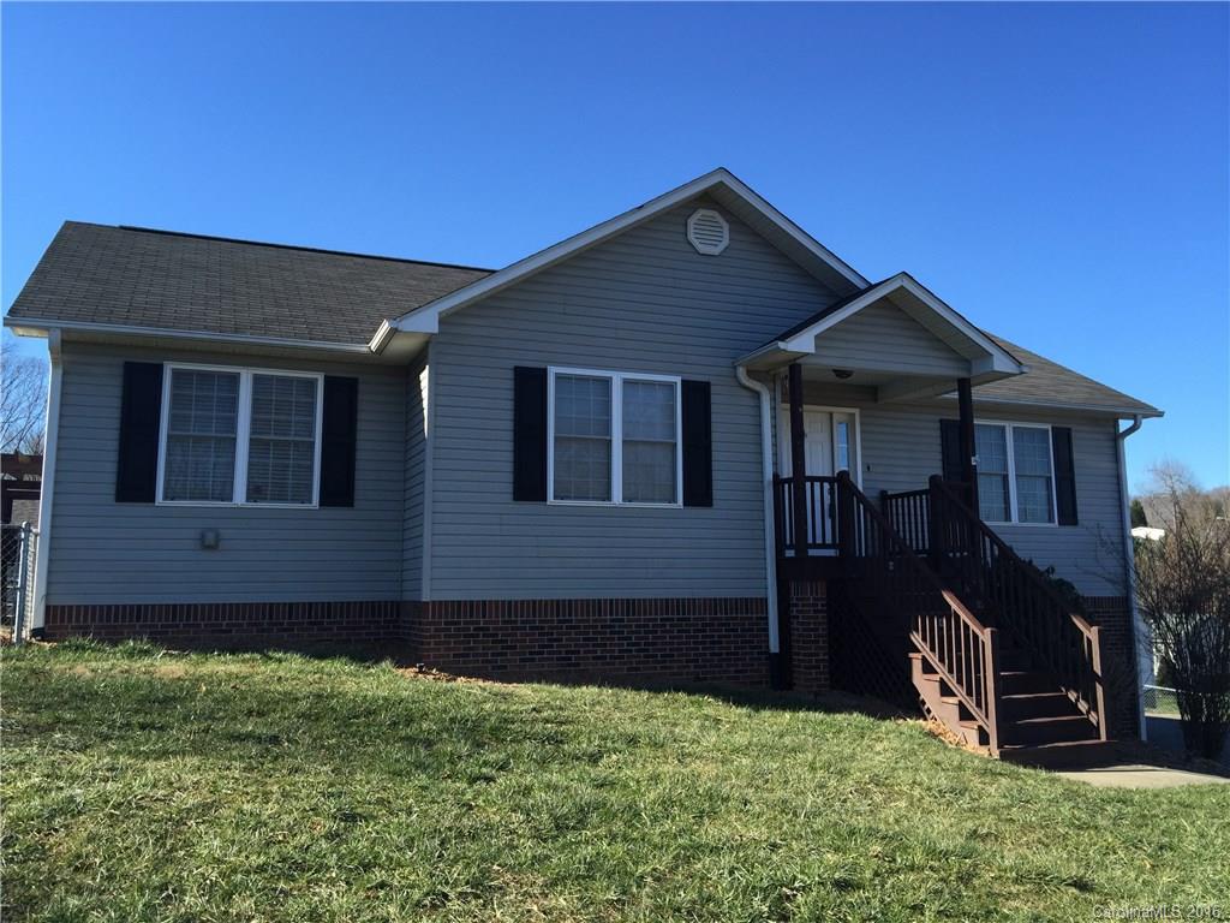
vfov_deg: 48.2
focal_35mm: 29
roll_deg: -0.3
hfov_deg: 61.7
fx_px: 1030
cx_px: 615
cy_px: 462
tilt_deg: +8.1
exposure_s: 1/719
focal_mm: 4.15
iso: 32
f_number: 2.2
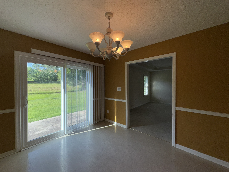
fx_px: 93
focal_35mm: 14
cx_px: 114
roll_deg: +0.1
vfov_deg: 85.7
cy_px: 86
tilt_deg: -1.1
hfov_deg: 102.1
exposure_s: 1/495
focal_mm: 2.22
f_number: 2.2
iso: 32
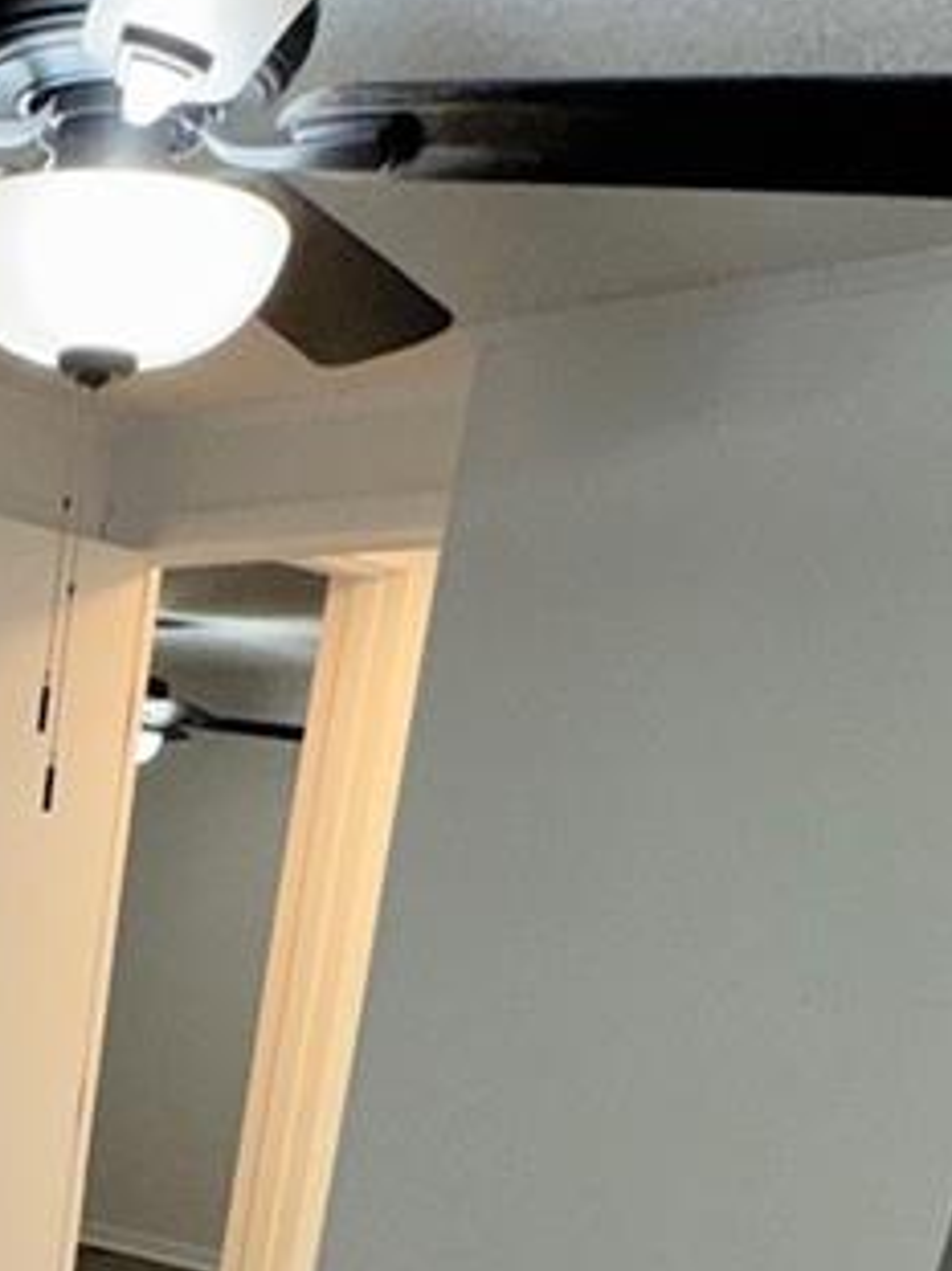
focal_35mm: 54
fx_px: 1981
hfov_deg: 24.4
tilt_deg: -23.9
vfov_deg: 28.0
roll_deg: -4.2
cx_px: -208
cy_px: 1733
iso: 80
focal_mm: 2.22
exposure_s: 1/120
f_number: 2.2
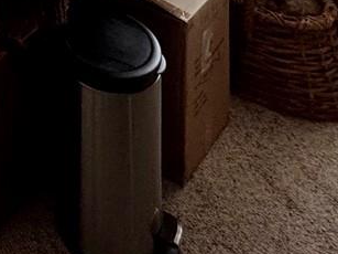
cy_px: -395
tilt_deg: +0.4
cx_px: -252
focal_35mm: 73
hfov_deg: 20.1
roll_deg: -0.9
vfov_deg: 13.3
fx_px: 713
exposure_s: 1/99
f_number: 2.2
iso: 125
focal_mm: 2.22
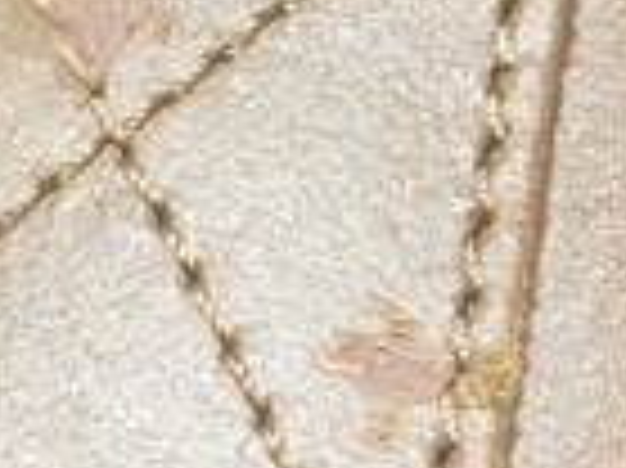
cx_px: -90
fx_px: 2331
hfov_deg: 14.9
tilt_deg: -50.7
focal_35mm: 129
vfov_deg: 11.4
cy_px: 36
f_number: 1.8
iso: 64
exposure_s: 1/17
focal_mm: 4
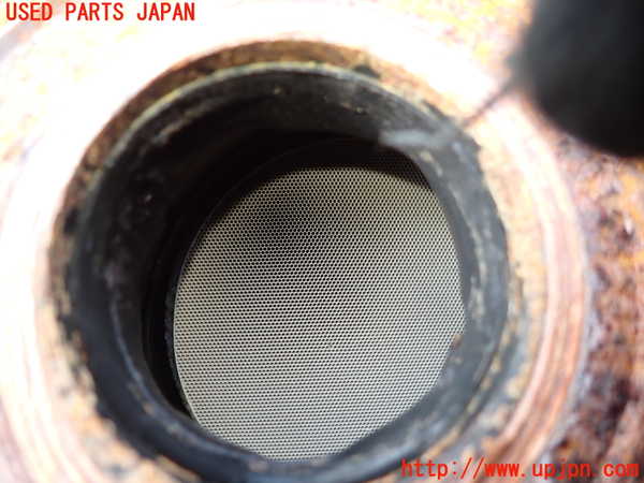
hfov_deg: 69.4
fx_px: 465
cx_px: 322
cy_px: 242
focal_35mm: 25
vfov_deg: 54.9
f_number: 2
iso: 160
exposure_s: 1/60
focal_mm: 4.5
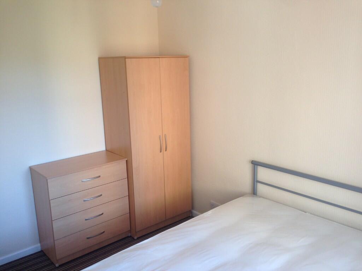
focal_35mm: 33
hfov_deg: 55.4
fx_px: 345
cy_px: 136
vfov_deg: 42.9
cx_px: 181
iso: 50
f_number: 2.4
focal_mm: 4.12
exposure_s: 1/24
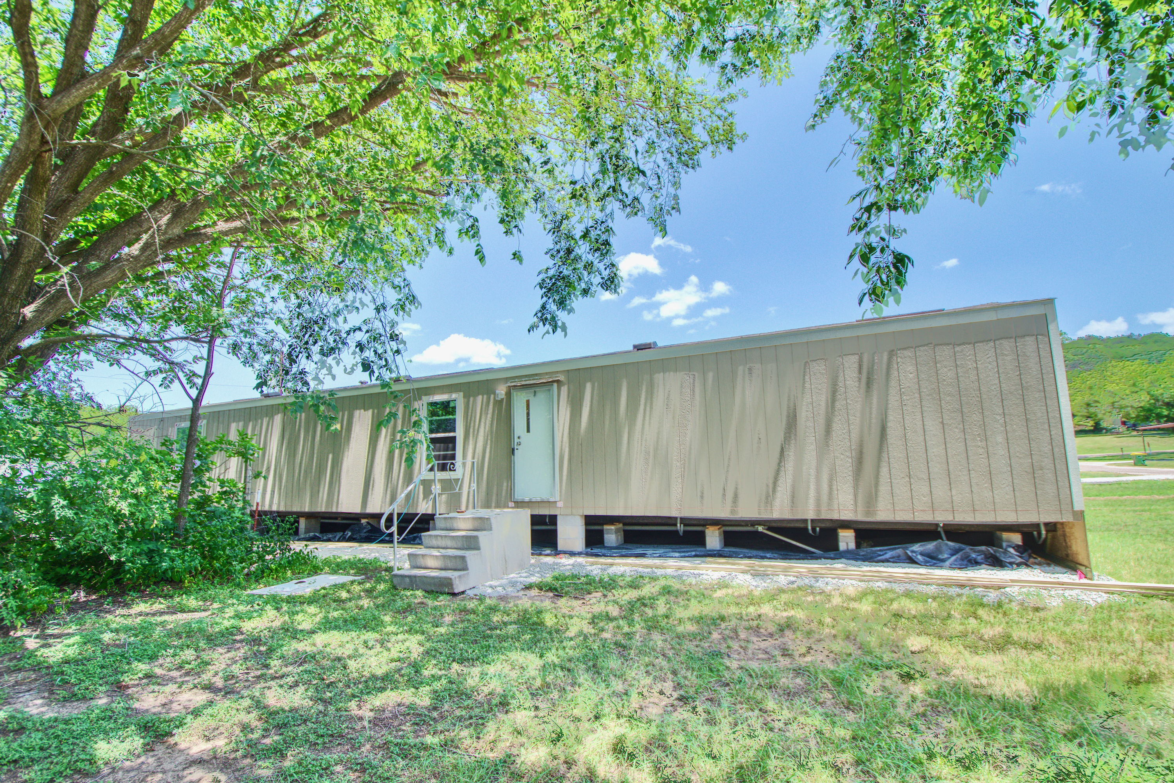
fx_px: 489
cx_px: 587
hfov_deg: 100.4
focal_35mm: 15
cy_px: 392
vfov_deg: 77.3
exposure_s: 1/250
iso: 500
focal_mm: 10
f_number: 8
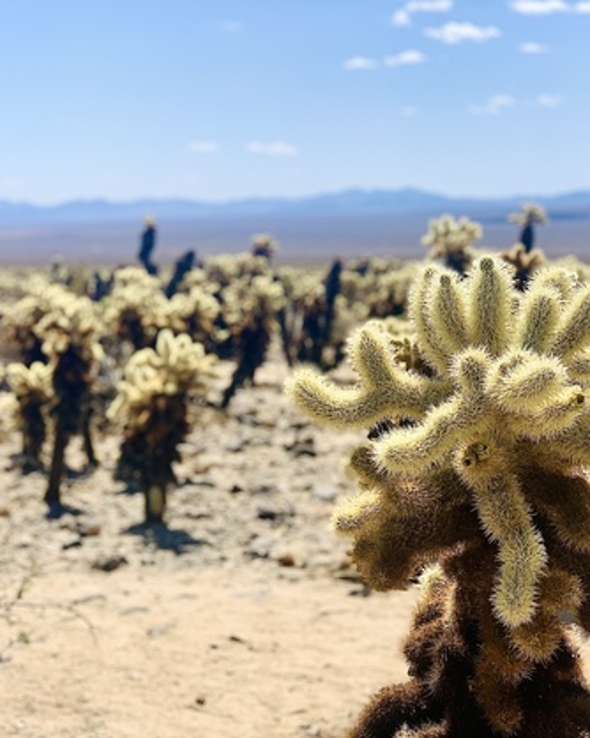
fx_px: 1485
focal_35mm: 68
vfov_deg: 27.9
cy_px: 369
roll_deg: +0.6
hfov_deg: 22.5
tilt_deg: -4.4
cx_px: 256
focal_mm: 6
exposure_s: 1/1370
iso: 16
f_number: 2.4
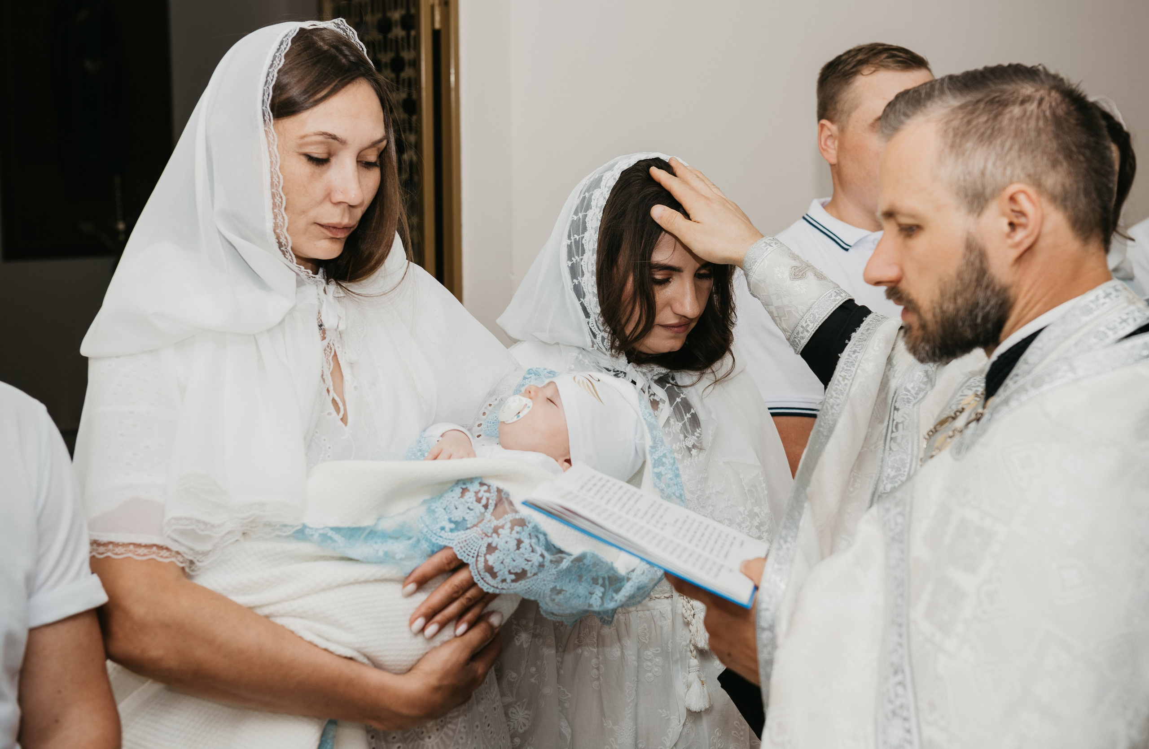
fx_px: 1718
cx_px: 618
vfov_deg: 24.6
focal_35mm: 54
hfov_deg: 37.0
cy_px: 337
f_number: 4.5
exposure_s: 1/160
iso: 200
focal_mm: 50
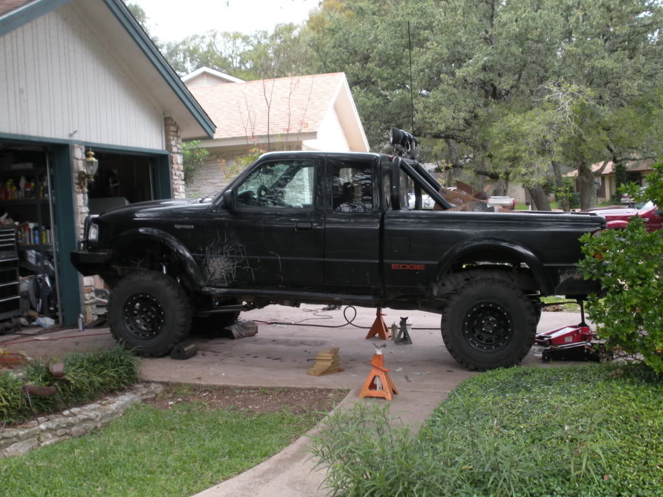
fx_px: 958
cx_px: 332
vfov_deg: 29.1
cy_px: 248
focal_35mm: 50
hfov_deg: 38.2
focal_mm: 9.1
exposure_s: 1/70
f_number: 4.4
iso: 115
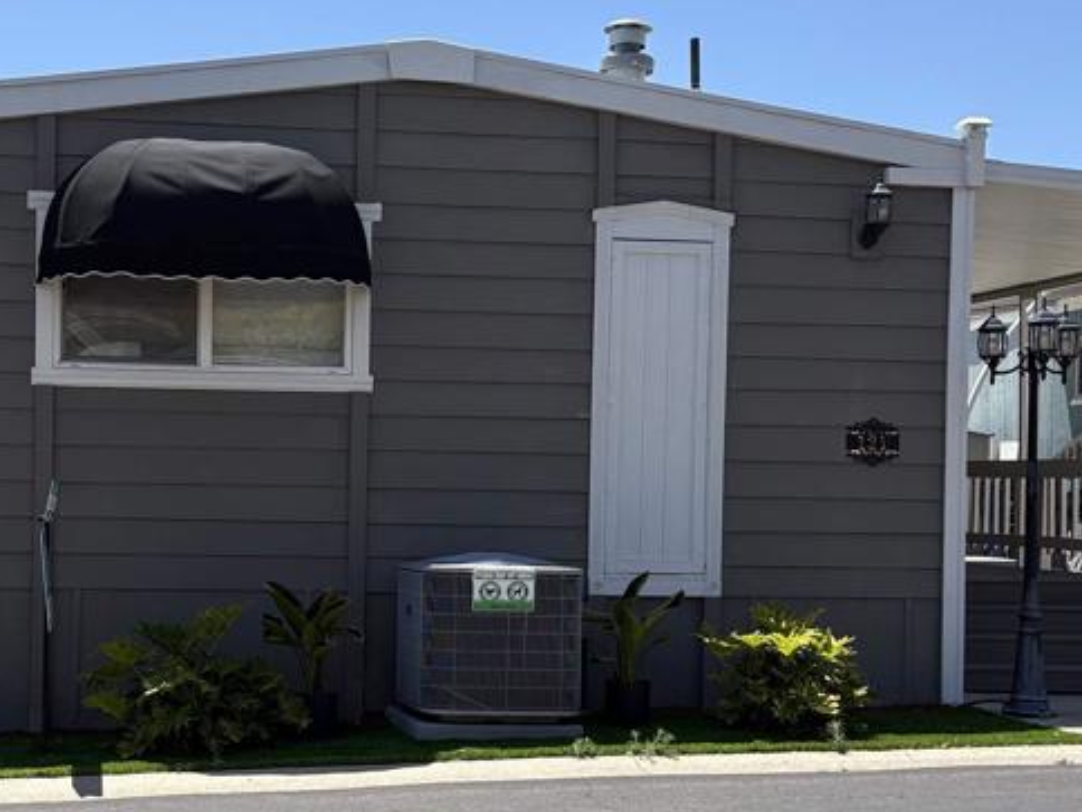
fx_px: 1719
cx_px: 241
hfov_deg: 34.1
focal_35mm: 55
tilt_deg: -1.4
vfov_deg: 26.4
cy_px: 528
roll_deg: -1.1
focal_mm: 5.96
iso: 50
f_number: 1.6
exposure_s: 1/2639
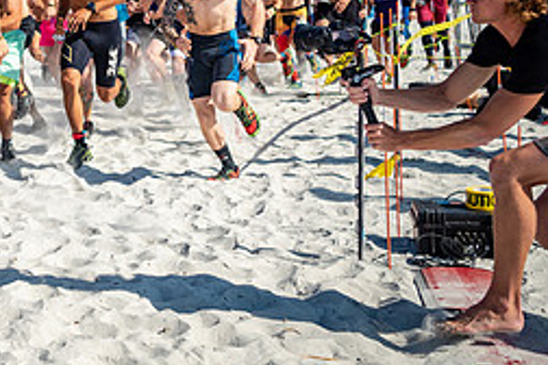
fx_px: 1111
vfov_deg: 18.2
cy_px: -4
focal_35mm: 73
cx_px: -47
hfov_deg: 25.7
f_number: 2.8
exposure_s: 1/4000
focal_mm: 29
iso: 360
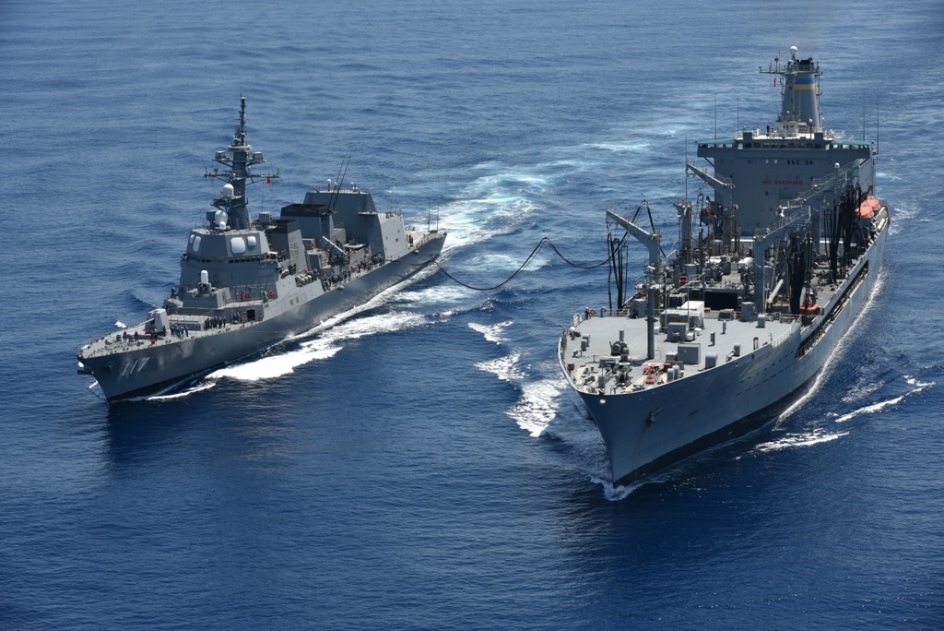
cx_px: 472
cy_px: 316
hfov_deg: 24.7
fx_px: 2151
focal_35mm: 82
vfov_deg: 16.7
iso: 400
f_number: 8
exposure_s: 1/1000
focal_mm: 82
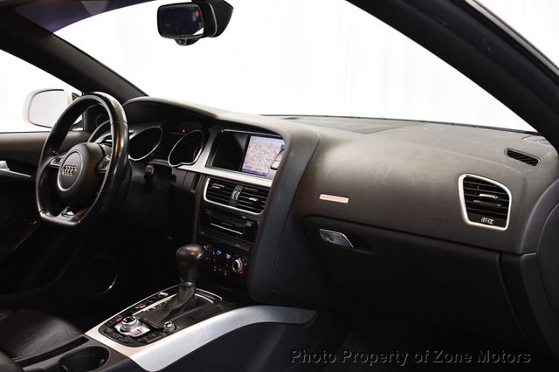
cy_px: 186
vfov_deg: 29.8
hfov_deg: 43.6
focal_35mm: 45
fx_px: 698
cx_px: 280
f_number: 4.2
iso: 3200
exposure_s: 1/125
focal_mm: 30
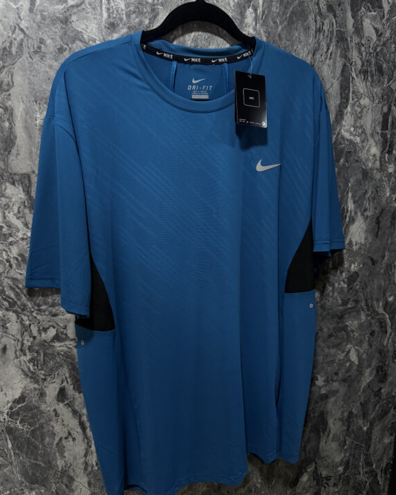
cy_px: 268
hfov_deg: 54.9
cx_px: 191
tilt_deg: -15.8
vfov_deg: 65.9
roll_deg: -0.1
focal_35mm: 26
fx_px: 381
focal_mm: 6.76
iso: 320
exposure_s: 1/60
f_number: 1.78
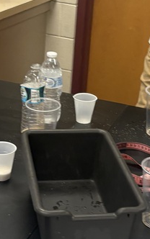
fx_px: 555
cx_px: 84
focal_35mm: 85
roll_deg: -6.5
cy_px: 108
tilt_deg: -18.9
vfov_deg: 24.3
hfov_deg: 15.4
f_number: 1.6
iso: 125
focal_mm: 5.96
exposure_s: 1/120
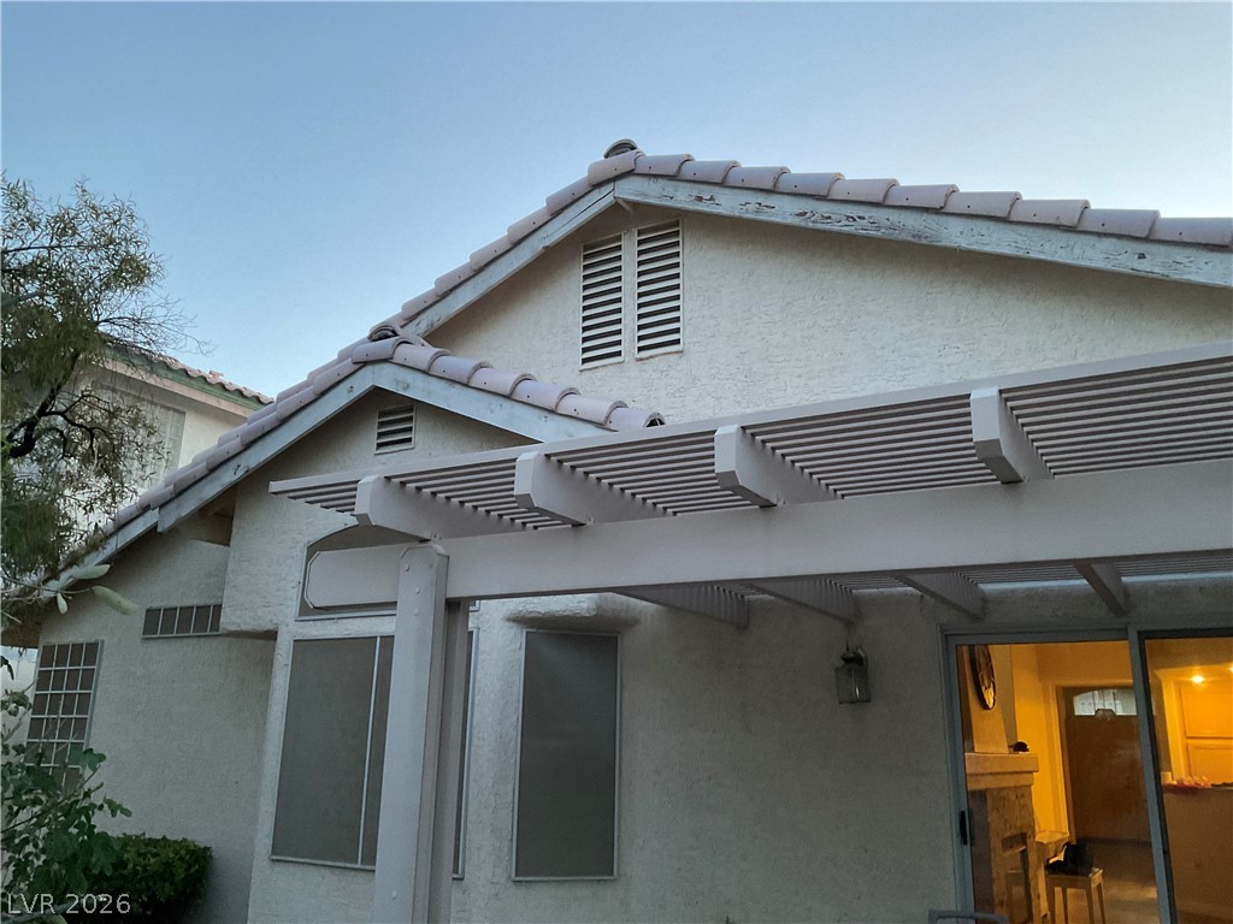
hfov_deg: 61.7
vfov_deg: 48.2
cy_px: 462
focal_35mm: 29
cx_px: 616
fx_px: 1033
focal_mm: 3
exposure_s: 1/60
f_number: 1.8
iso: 125
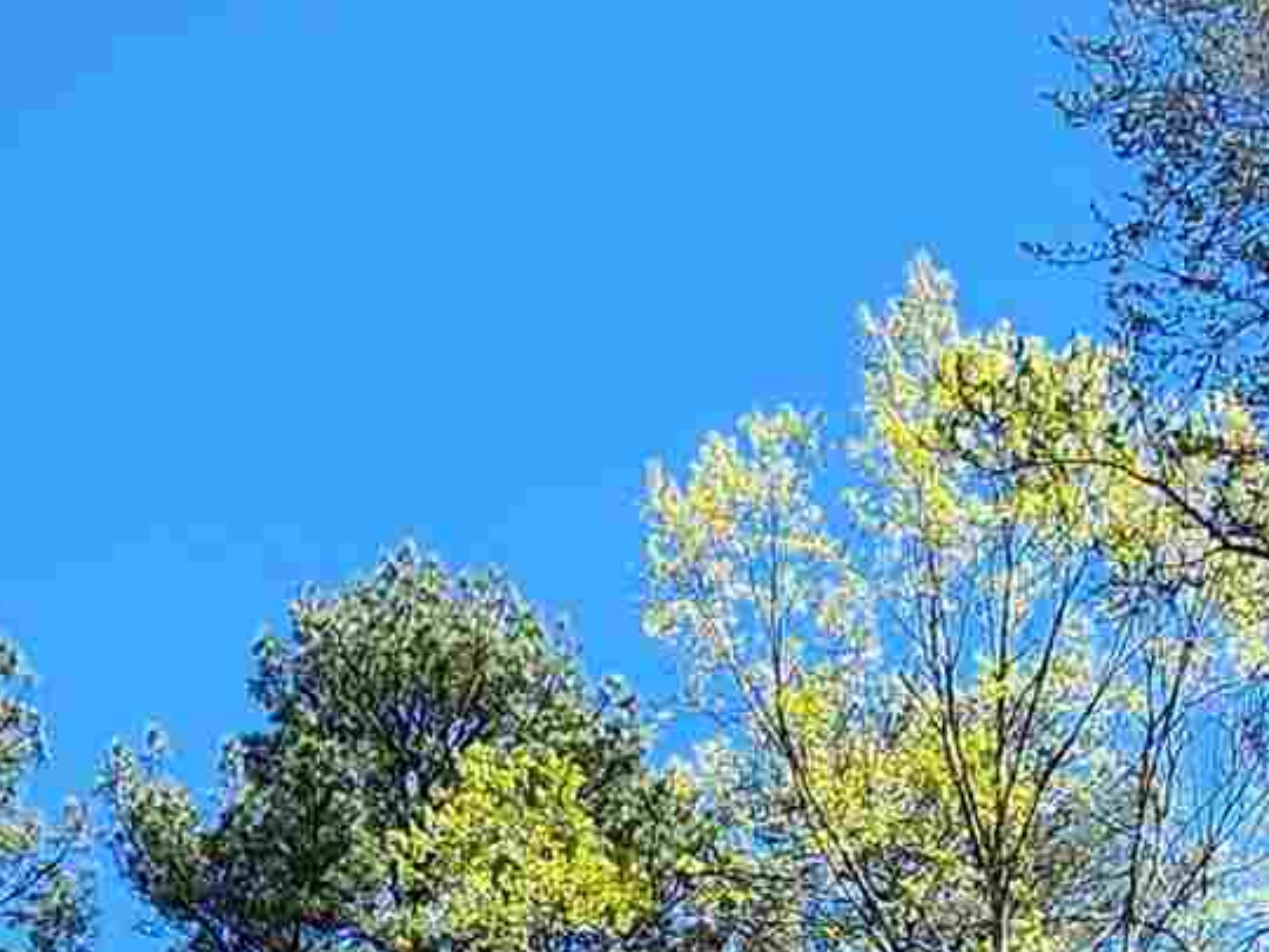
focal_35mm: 74
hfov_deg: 26.2
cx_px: 451
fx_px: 2713
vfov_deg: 15.0
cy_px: 2066
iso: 50
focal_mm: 2.2
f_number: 2.2
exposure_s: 1/709
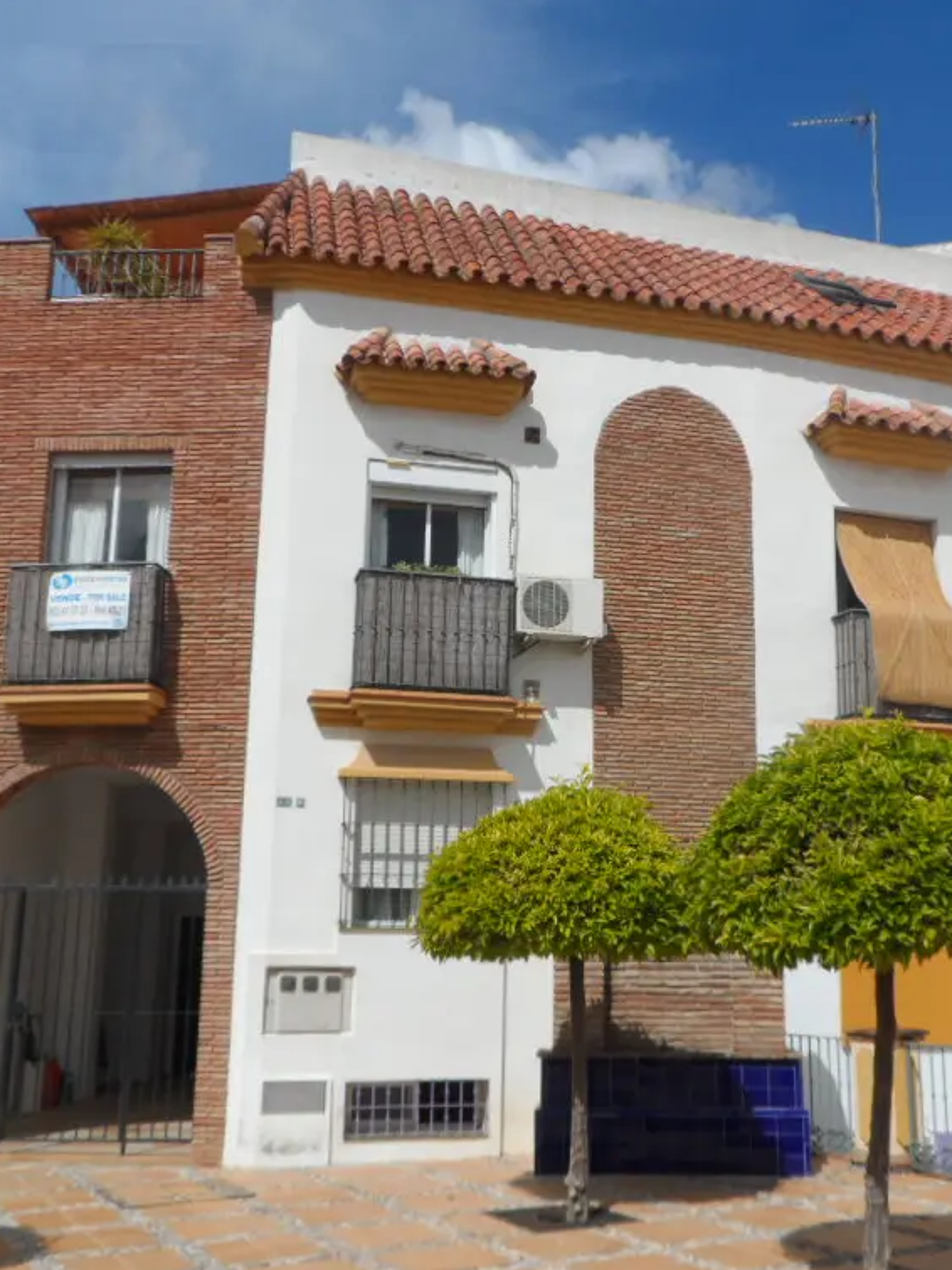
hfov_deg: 37.5
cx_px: 580
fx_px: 1394
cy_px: 639
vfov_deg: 49.0
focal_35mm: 38
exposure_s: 1/250
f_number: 8.8
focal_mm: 4.9
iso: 80
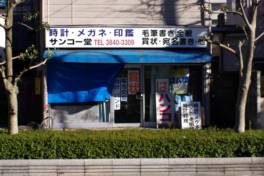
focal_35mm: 42
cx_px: 132
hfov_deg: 46.4
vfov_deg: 31.9
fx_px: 308
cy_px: 88
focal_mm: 28
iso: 100
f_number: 10
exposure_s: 1/100
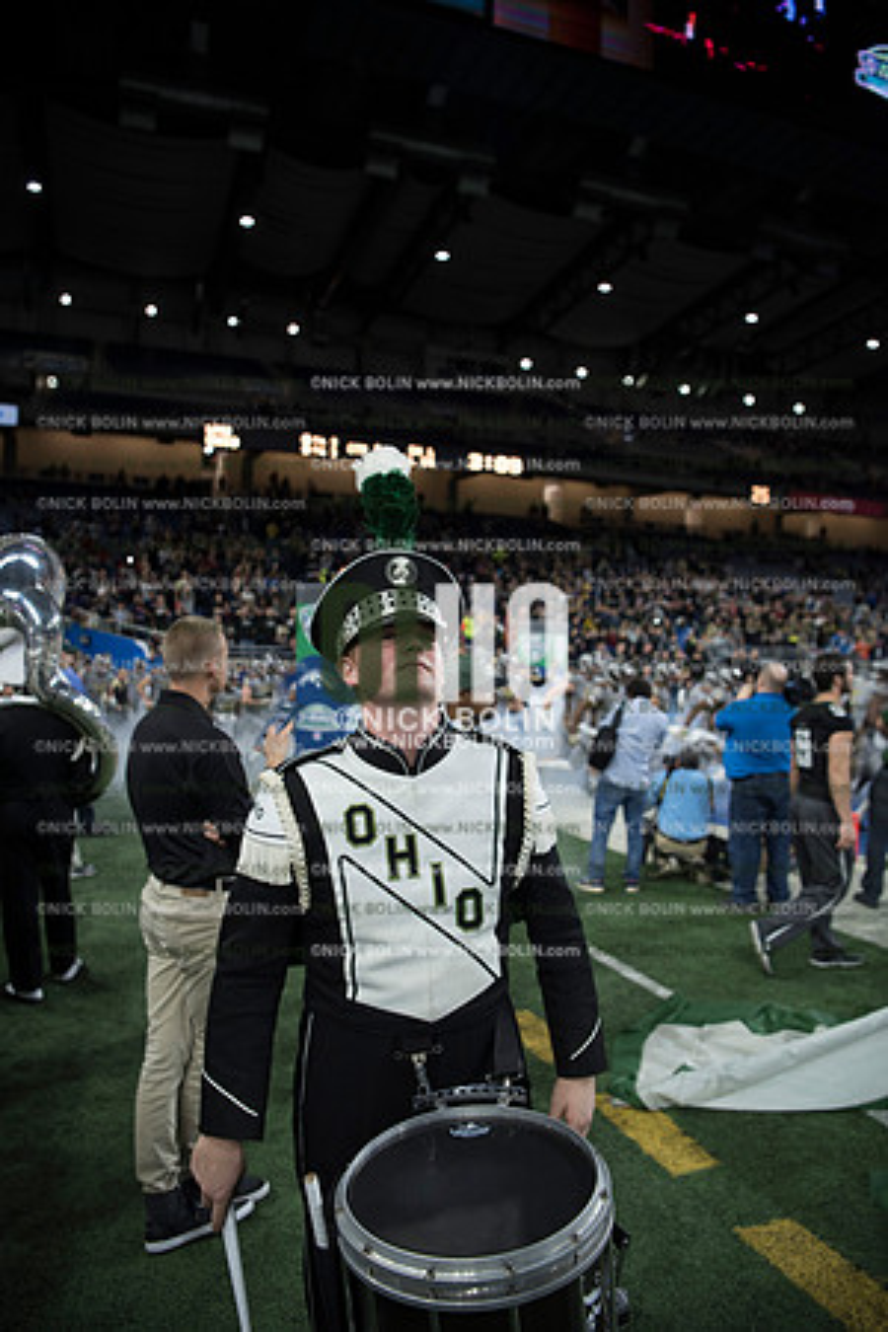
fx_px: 888
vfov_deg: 73.7
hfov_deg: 53.1
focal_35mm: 24
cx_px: 444
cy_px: 666
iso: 1250
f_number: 2.8
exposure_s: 1/1250
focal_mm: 24
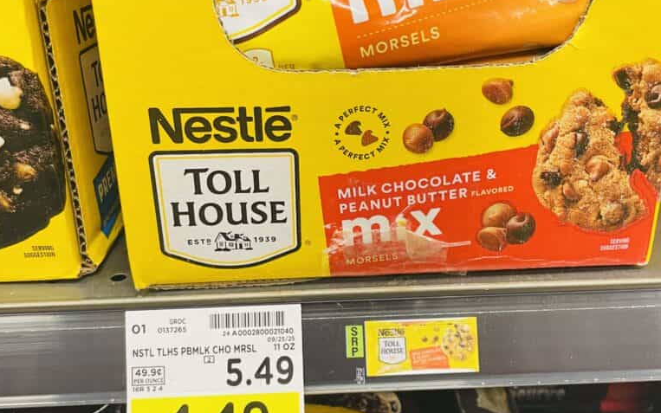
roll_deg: +0.6
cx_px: 329
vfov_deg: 34.4
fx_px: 667
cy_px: 213
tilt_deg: -24.7
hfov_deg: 52.7
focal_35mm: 37
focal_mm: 4.2
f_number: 1.6
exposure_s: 1/60
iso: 125
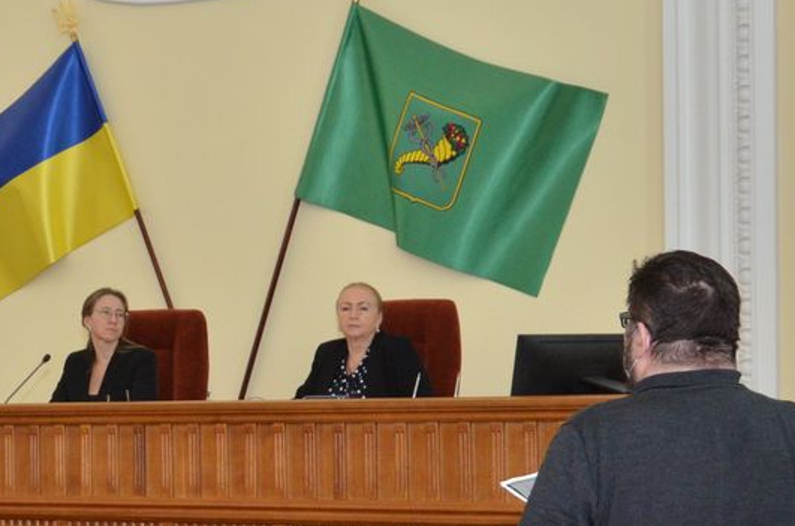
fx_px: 2092
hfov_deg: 20.9
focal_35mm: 95
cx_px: 28
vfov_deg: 14.2
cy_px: 425
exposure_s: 1/250
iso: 1000
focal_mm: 24
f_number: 4.5
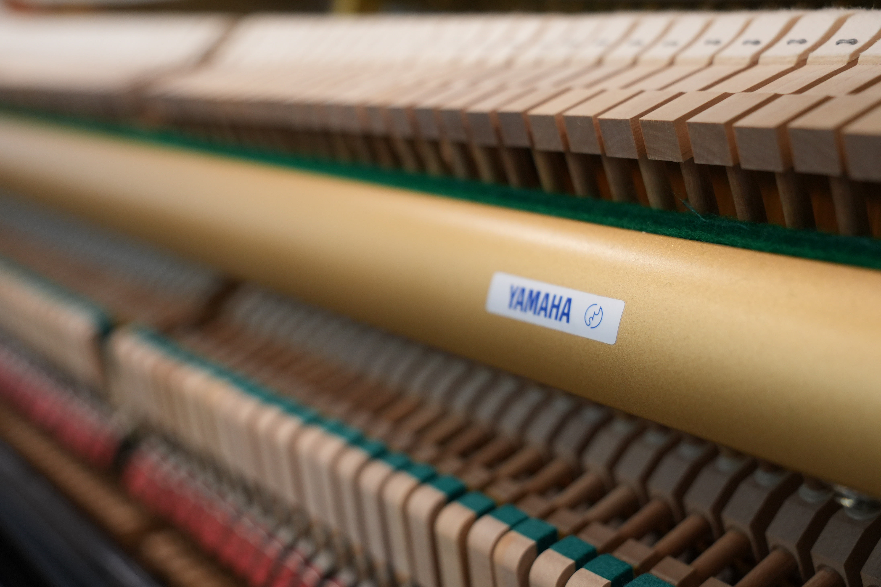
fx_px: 1138
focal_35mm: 46
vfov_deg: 28.9
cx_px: 440
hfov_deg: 42.3
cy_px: 294
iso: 800
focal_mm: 31
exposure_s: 1/60
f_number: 2.8
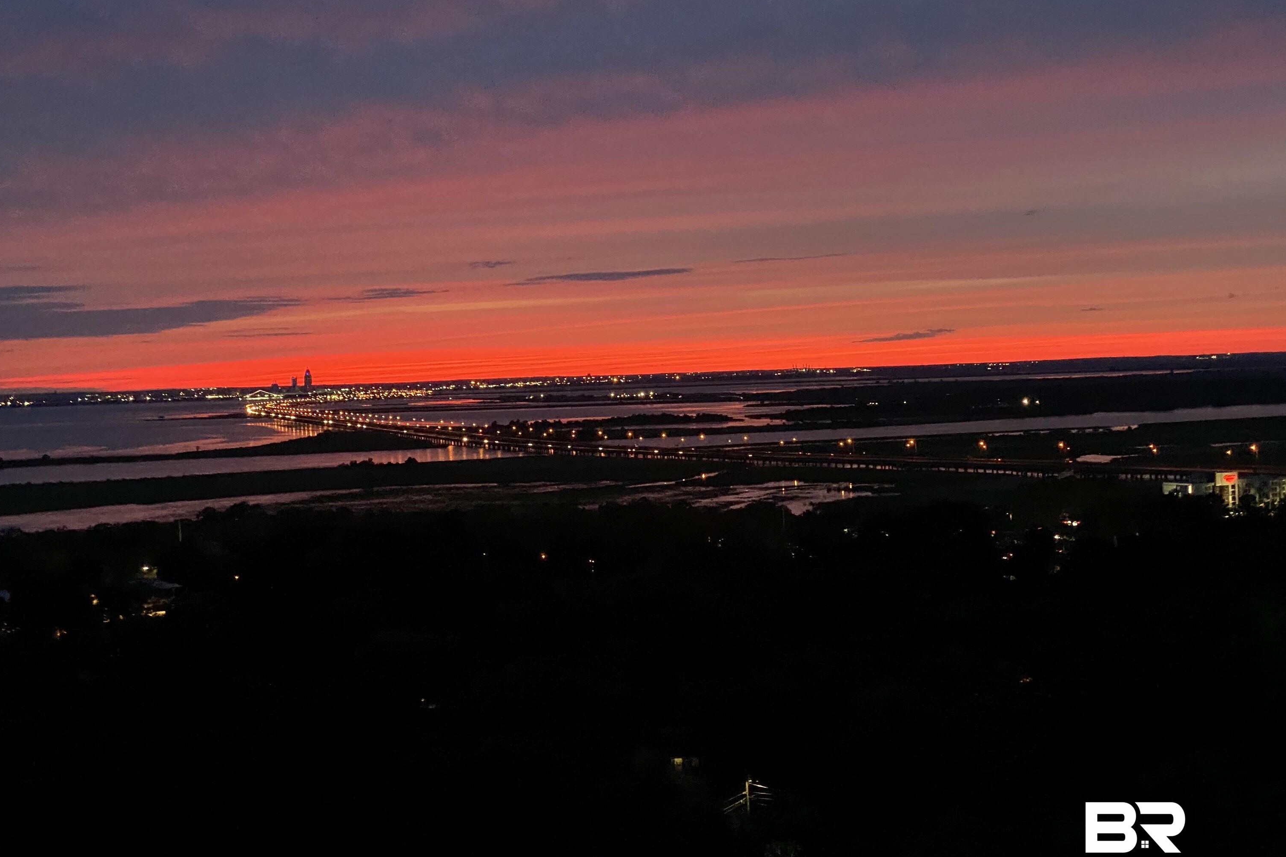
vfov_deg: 24.6
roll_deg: +2.9
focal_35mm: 55
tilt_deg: -2.0
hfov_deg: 36.2
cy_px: 454
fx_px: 1965
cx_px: 644
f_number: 2
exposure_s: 1/40
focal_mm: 6
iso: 640
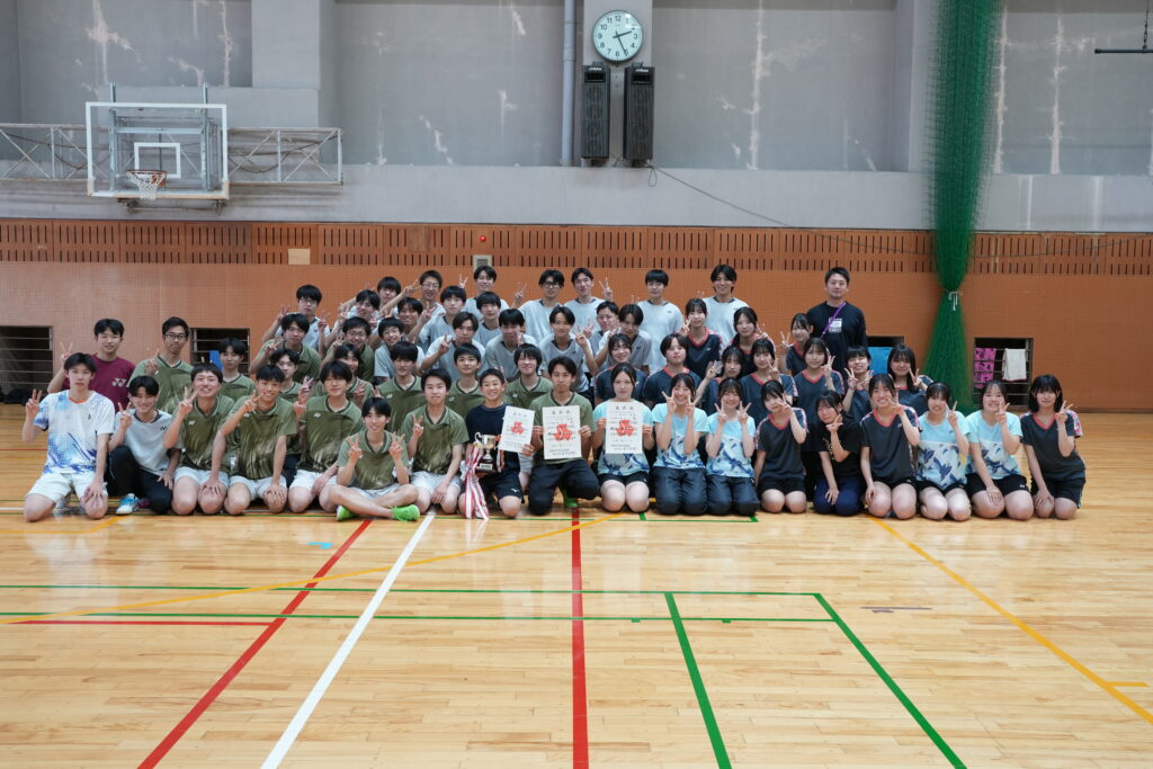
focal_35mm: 35
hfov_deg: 54.4
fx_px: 1121
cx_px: 576
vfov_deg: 37.9
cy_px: 384
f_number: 8
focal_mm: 35
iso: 1250
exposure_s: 1/40
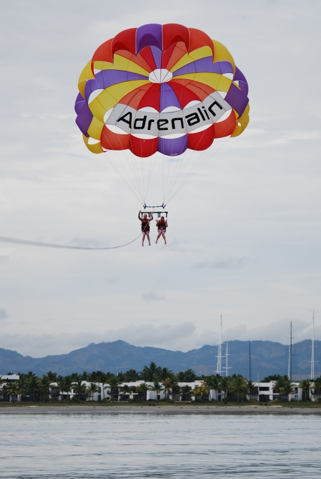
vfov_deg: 11.4
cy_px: 240
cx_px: 160
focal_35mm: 180
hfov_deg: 7.6
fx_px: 2401
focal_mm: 120
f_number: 4.5
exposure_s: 1/1000
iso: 125
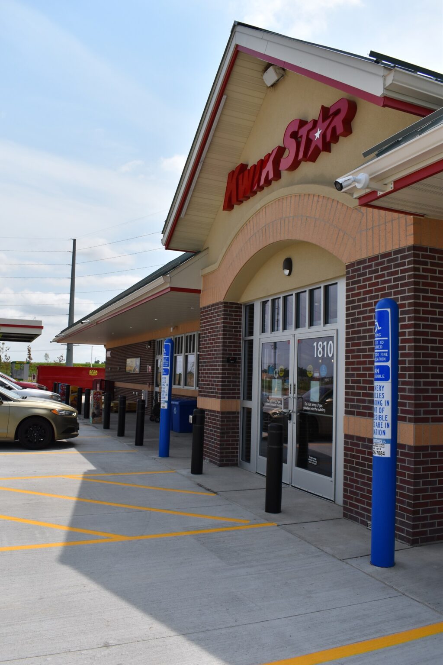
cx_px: 222
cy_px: 332
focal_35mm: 27
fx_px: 498
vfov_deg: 67.4
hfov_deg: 47.9
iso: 400
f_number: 7.1
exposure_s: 1/2000
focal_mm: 18
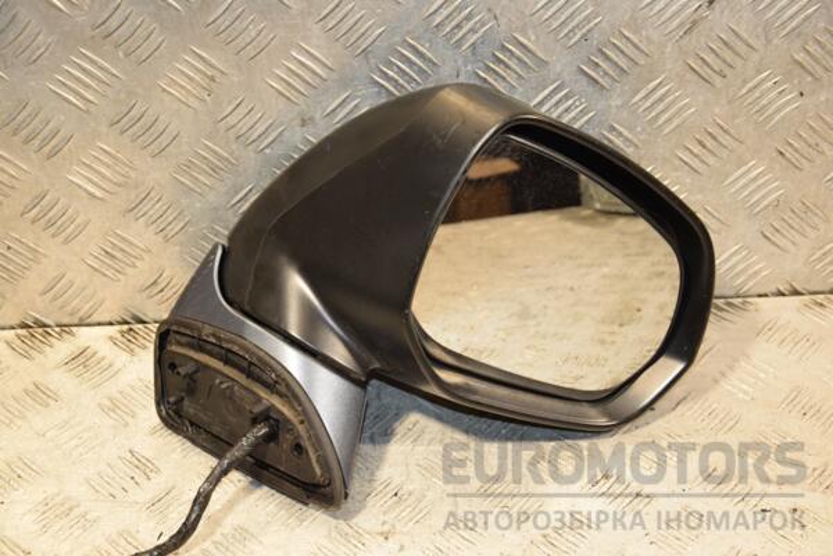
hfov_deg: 29.9
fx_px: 1562
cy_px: 278
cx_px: 416
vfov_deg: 20.2
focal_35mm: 68
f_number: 4.8
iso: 800
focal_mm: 45
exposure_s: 1/200
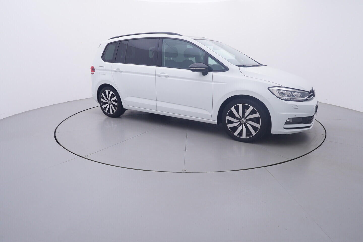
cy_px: 121
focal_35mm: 22
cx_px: 182
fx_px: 227
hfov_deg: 77.3
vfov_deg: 56.2
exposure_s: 1/80
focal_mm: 15
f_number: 5
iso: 200
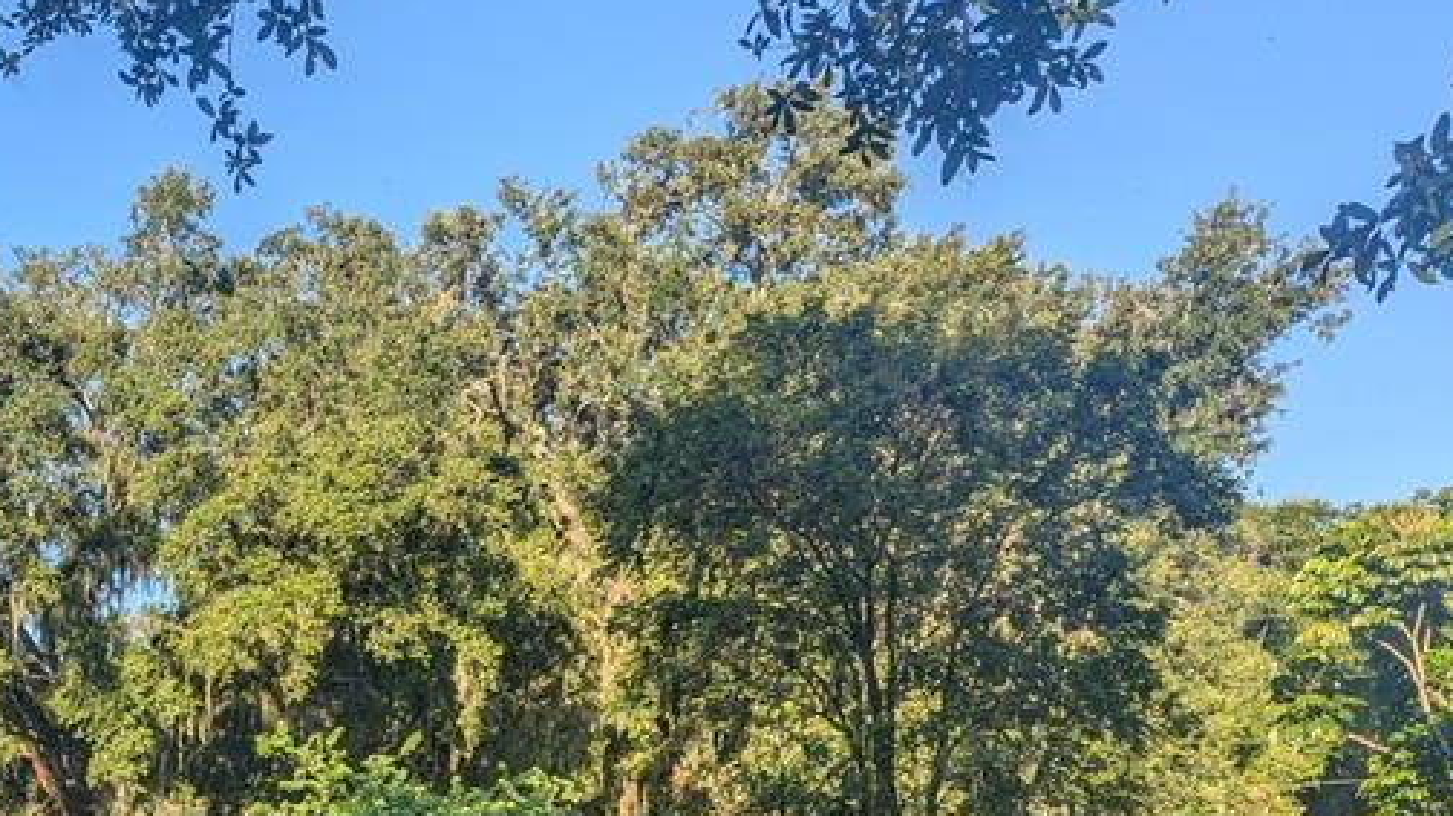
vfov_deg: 21.3
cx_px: 6
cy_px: 937
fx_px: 2041
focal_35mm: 53
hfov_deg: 35.5
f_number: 1.85
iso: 44
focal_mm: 6.81
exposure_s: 1/913
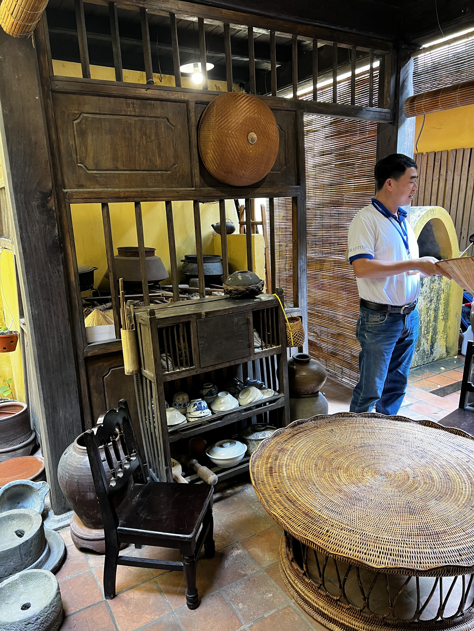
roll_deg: +2.0
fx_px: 475
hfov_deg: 53.1
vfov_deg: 67.3
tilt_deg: -12.3
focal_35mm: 26
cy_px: 316
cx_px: 237
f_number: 1.5
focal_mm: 5.7
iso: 200
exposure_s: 1/60
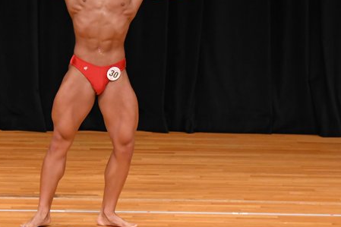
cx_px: 101
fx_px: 4412
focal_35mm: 466
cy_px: 55
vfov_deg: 2.9
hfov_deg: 4.4
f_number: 5.6
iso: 3200
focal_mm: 180
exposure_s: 1/400
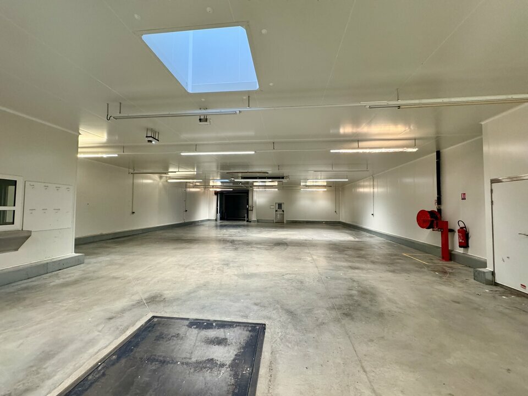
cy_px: 198
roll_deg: -0.4
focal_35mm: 14
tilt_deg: +2.6
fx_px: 214
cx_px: 264
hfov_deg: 102.1
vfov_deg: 85.7
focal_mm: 2.22
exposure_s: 1/99
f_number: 2.2
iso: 320
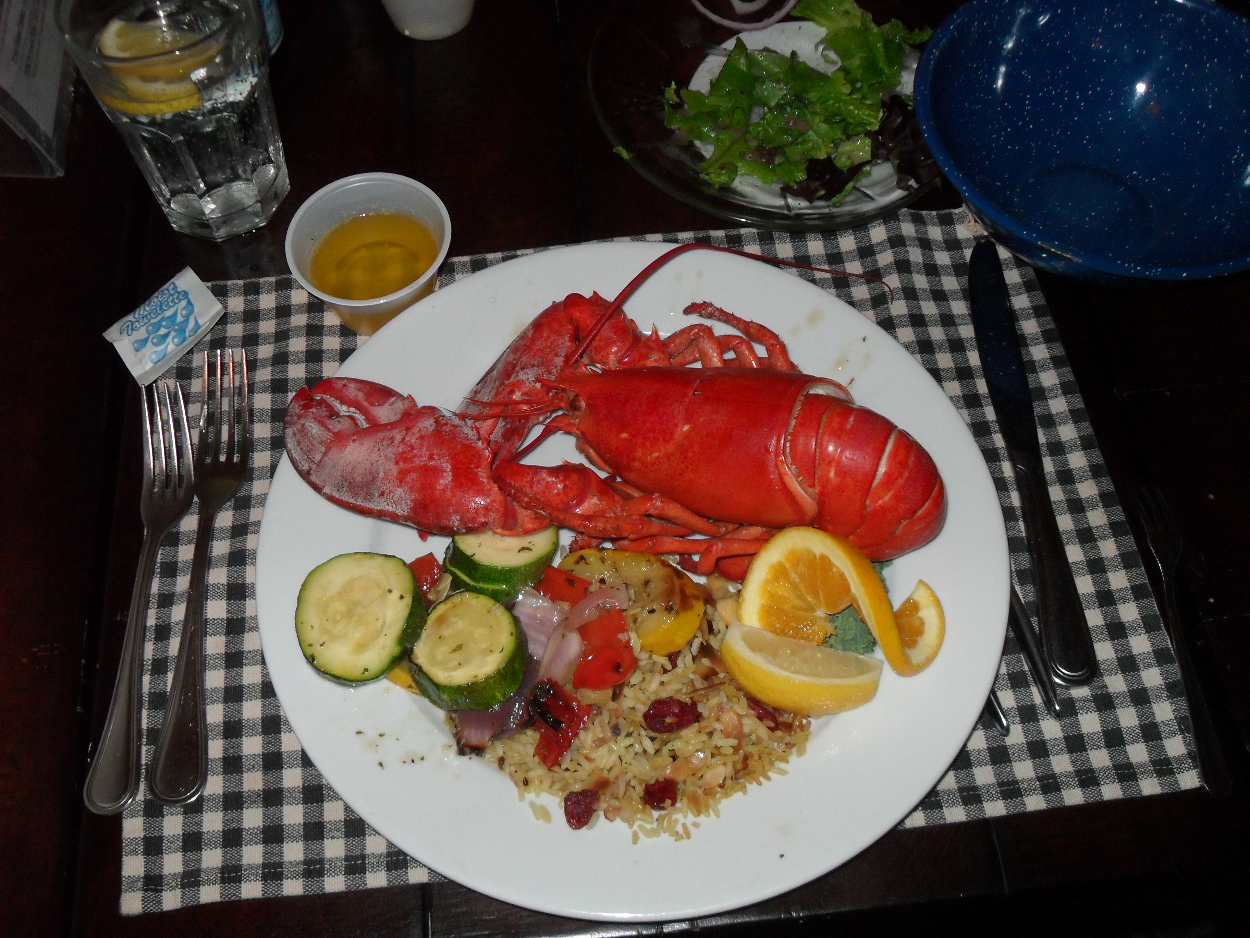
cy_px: 469
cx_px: 625
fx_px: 1264
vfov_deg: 40.7
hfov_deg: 52.6
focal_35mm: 35
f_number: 2.8
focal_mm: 6.2
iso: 200
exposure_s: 1/45
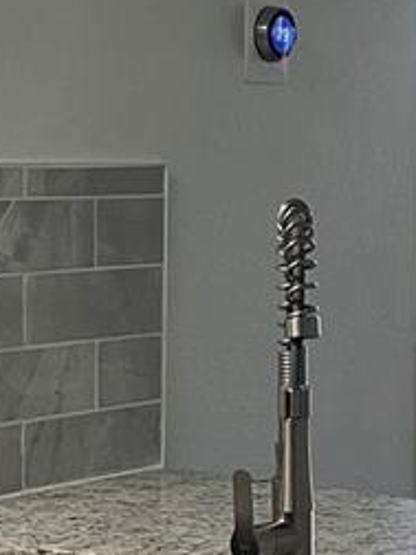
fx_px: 1987
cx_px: 236
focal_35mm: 124
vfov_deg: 15.8
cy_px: 412
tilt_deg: -6.9
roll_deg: +0.4
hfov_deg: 12.0
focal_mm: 4.2
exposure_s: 1/60
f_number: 1.6
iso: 100
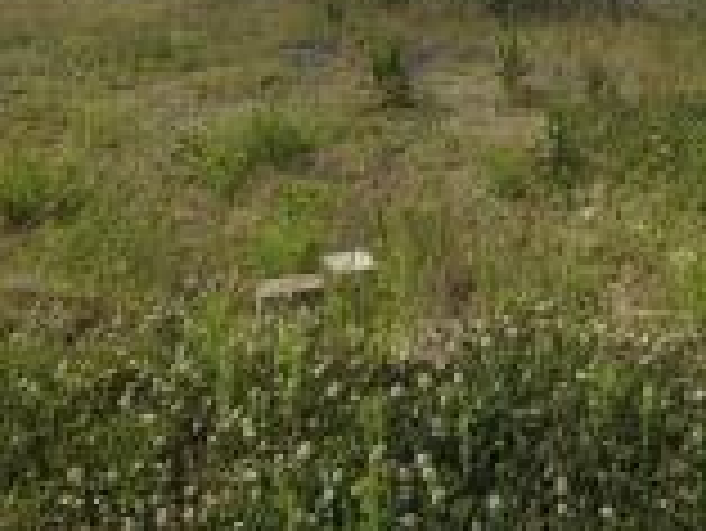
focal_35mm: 35
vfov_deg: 31.9
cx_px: 654
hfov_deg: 46.6
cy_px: -146
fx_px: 714
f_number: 2.2
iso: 50
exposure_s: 1/4976
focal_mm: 2.2
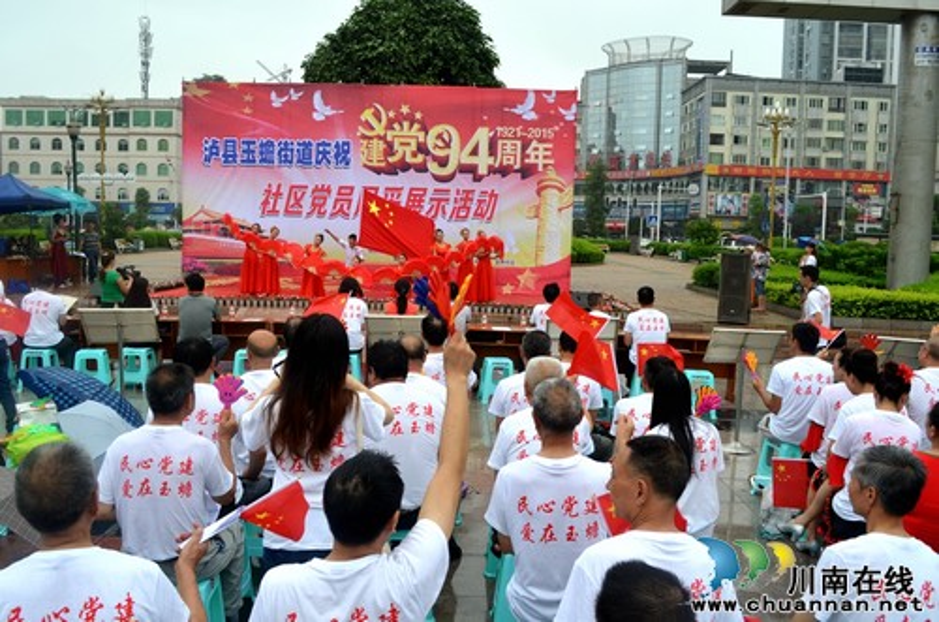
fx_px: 859
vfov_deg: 39.8
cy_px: 311
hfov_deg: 57.3
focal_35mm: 33
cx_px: 470
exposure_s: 1/250
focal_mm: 22
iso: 140
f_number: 8
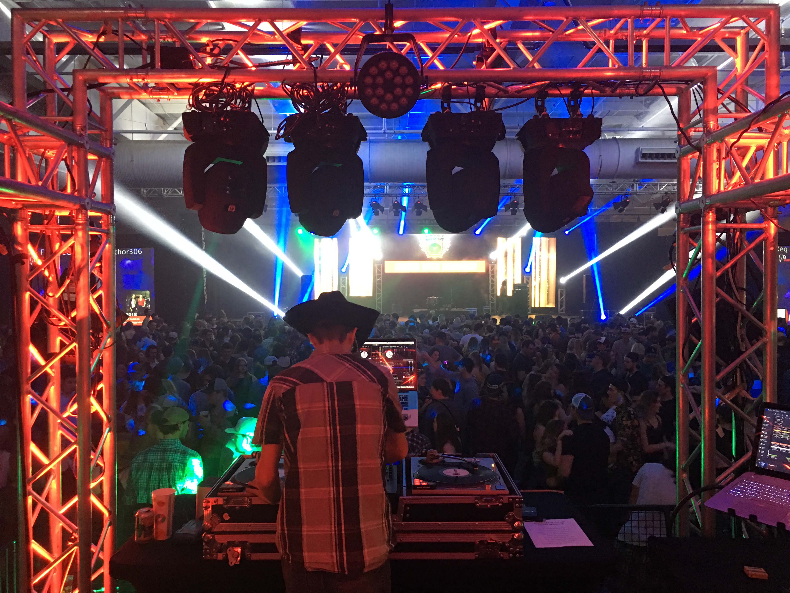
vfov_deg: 48.2
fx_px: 662
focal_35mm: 29
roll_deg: -0.5
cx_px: 395
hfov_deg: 61.7
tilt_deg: -2.0
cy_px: 296
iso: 100
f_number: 2.2
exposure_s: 1/10
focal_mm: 4.15
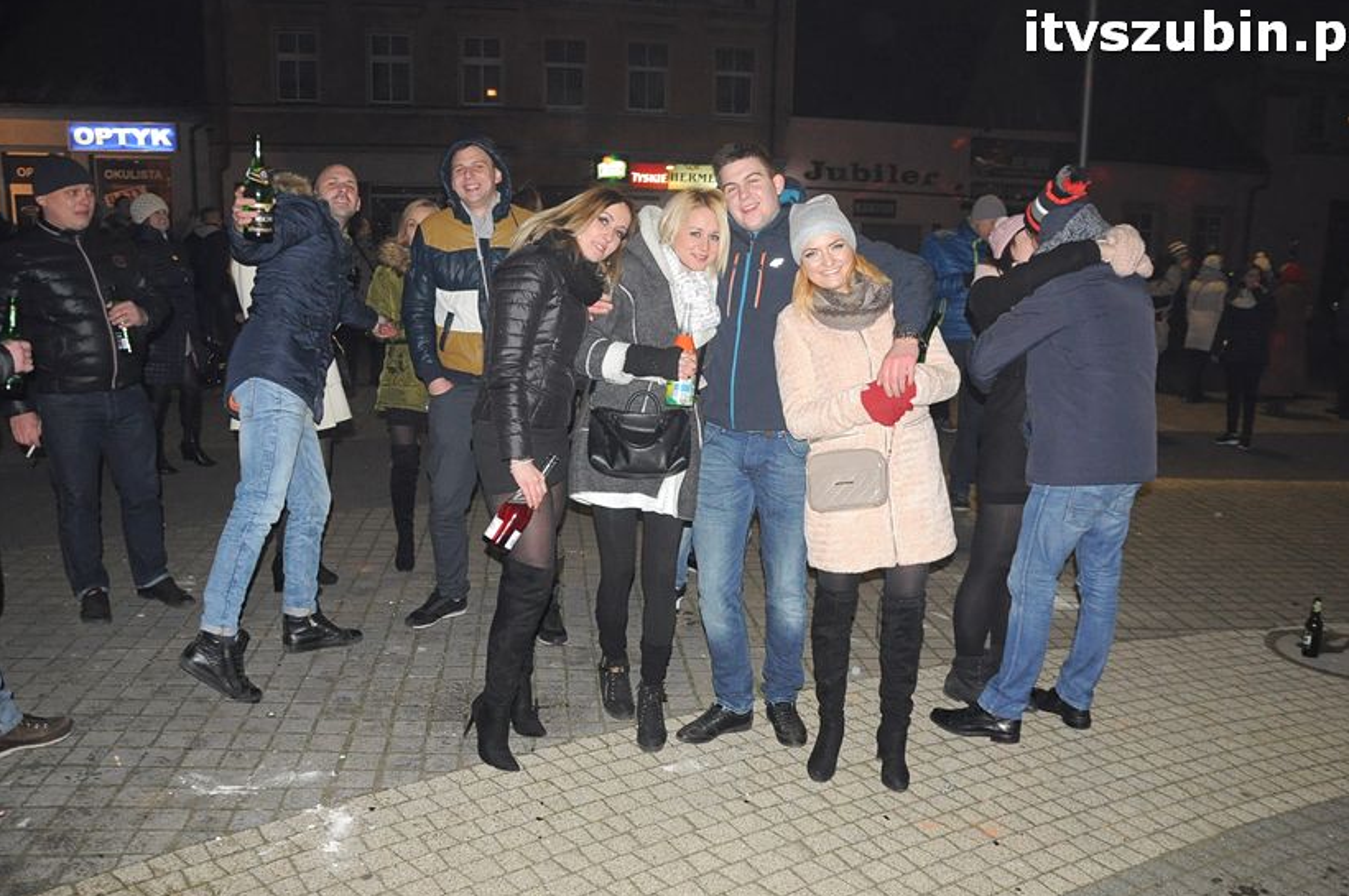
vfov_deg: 46.3
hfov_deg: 65.5
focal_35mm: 28
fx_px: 1048
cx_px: 696
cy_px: 446
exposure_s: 1/60
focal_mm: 18
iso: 1600
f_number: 5
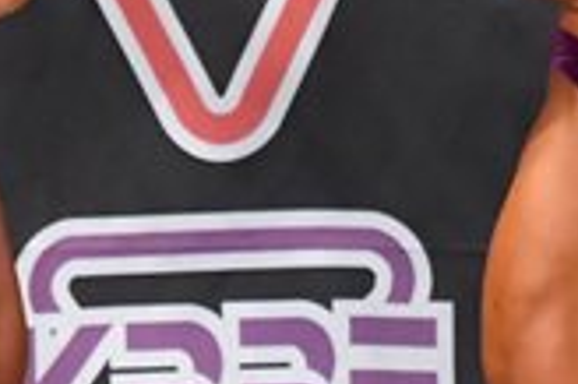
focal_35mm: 1024
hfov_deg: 2.0
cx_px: 111
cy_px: 95
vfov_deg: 1.3
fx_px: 16424
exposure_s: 1/400
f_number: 5.6
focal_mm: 145
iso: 6400
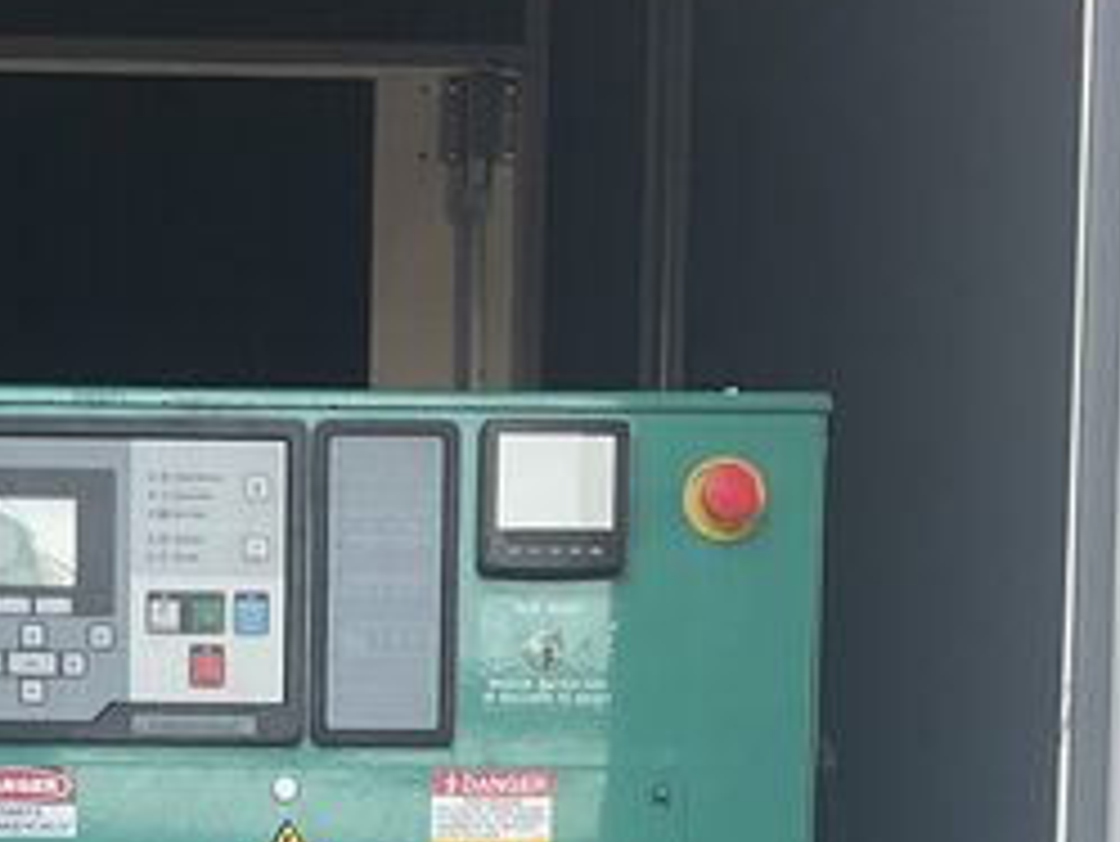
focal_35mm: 93
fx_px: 3010
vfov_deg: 14.7
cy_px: 1288
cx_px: 198
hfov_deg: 20.8
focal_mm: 3
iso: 16
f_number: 1.8
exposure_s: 1/120
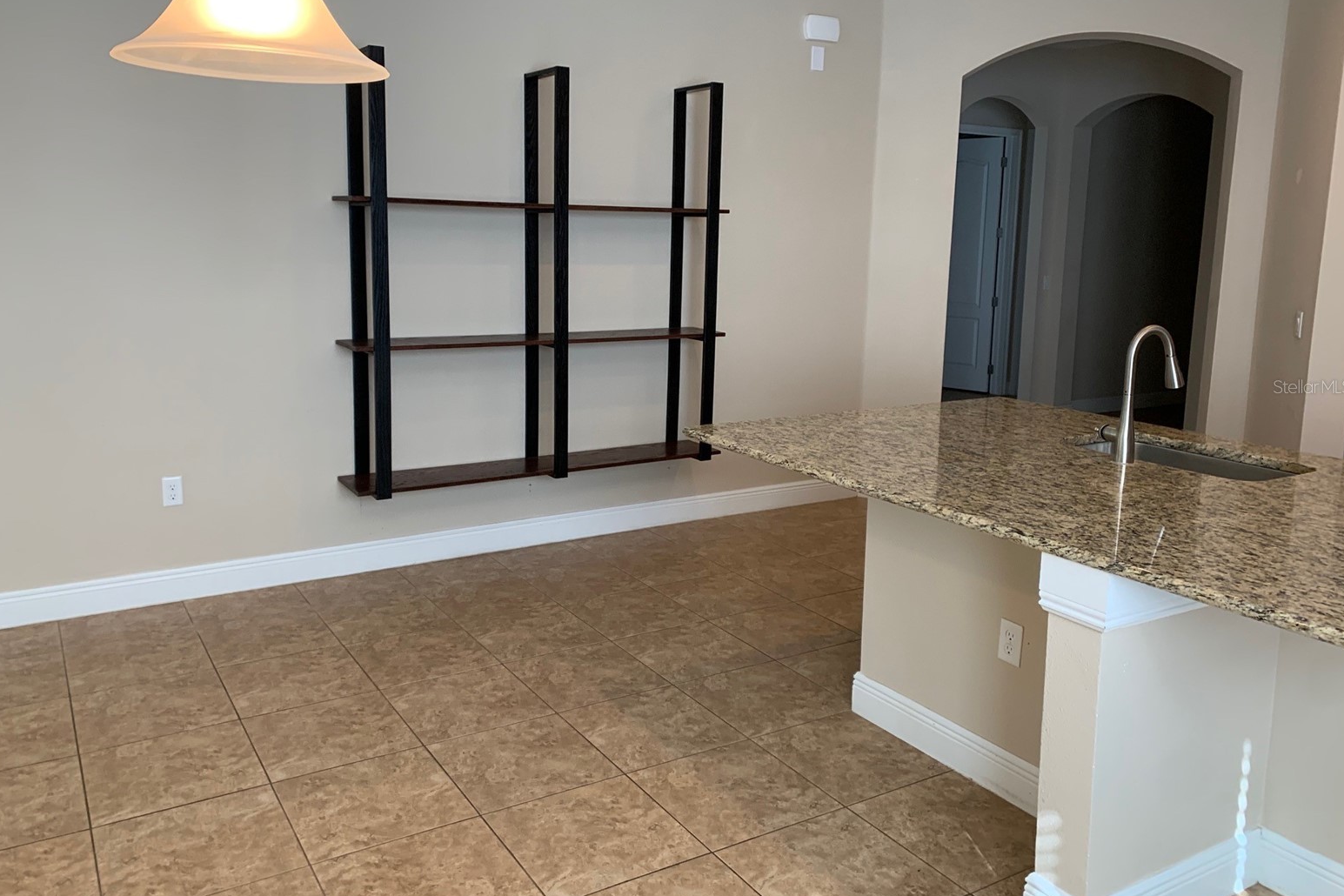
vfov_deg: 46.3
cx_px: 659
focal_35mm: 28
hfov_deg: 65.5
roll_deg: -1.3
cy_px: 386
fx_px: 1045
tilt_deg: -10.5
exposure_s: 1/120
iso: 64
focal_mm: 4.25
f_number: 1.8
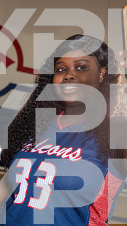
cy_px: 117
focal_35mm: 85
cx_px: 24
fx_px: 509
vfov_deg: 25.0
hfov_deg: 14.1
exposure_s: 1/250
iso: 800
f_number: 5.6
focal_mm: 51
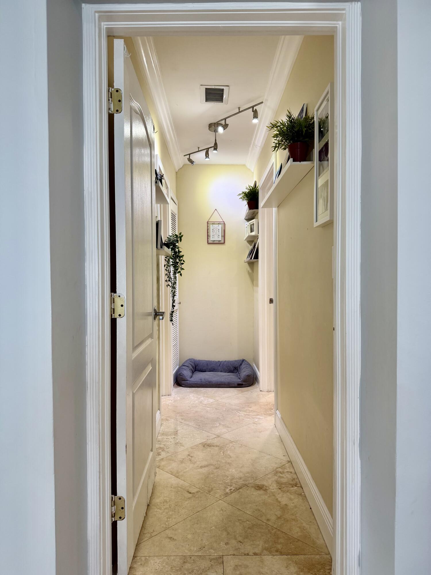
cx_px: 216
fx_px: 398
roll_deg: +0.4
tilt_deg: -1.5
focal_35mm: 24
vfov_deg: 71.6
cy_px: 288
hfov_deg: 56.8
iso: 125
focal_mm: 6.76
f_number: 1.78
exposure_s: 1/60
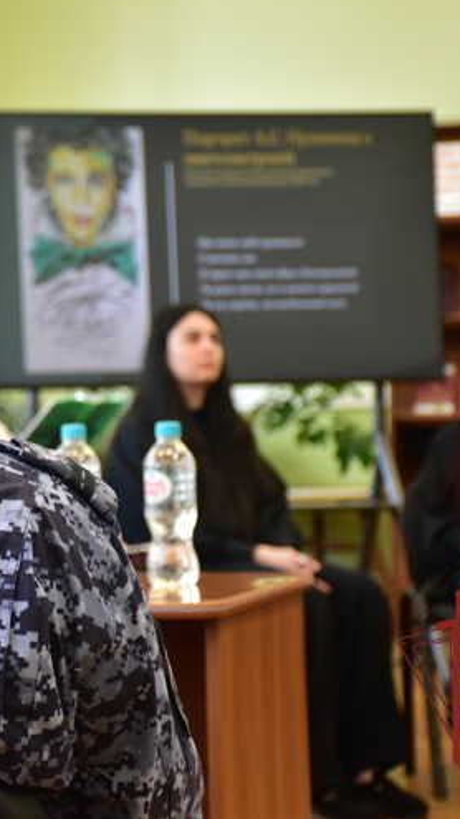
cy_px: 407
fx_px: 2584
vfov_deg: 18.0
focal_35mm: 119
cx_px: -47
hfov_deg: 10.1
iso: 1250
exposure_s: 1/80
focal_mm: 50
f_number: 5
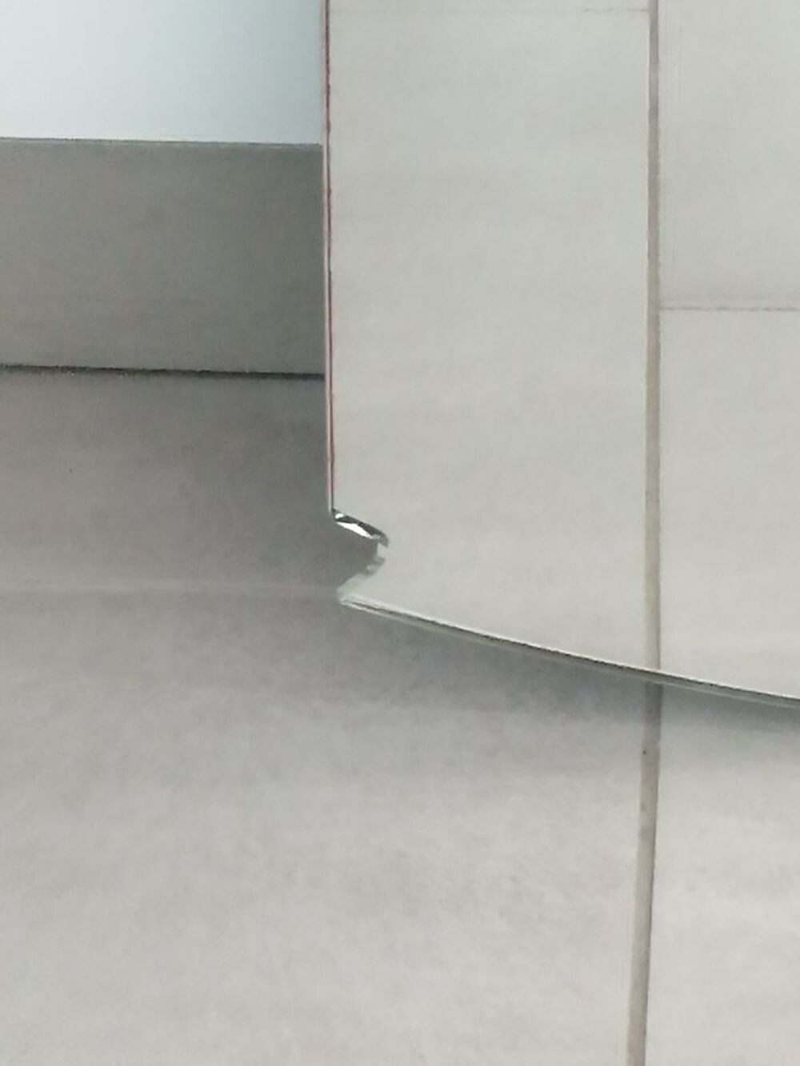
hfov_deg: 14.2
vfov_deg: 18.9
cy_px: 533
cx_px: 400
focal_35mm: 104
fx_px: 3204
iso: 320
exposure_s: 1/33.3
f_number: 1.8
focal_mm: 3.46
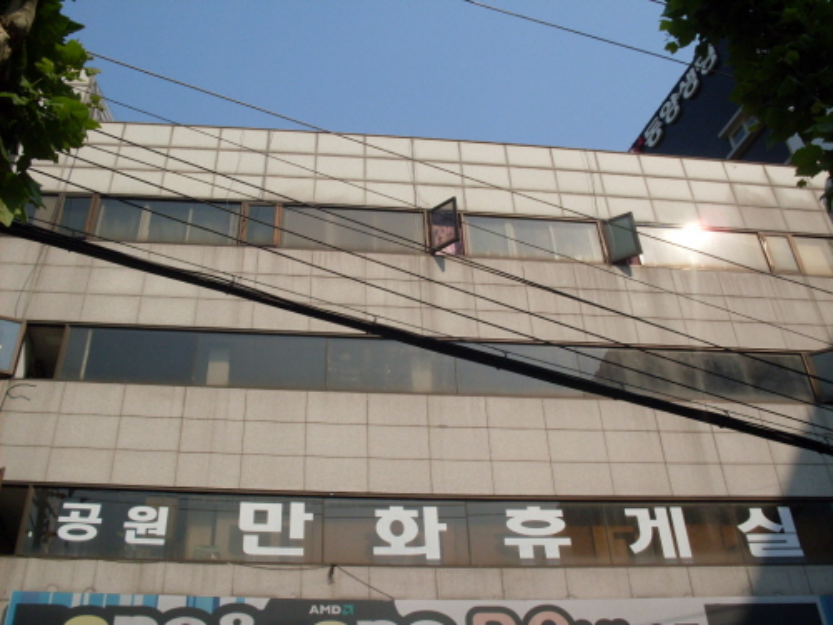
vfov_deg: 37.7
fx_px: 914
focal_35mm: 38
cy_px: 312
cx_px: 416
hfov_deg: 49.0
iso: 80
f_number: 8.4
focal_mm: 6.3
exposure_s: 1/350
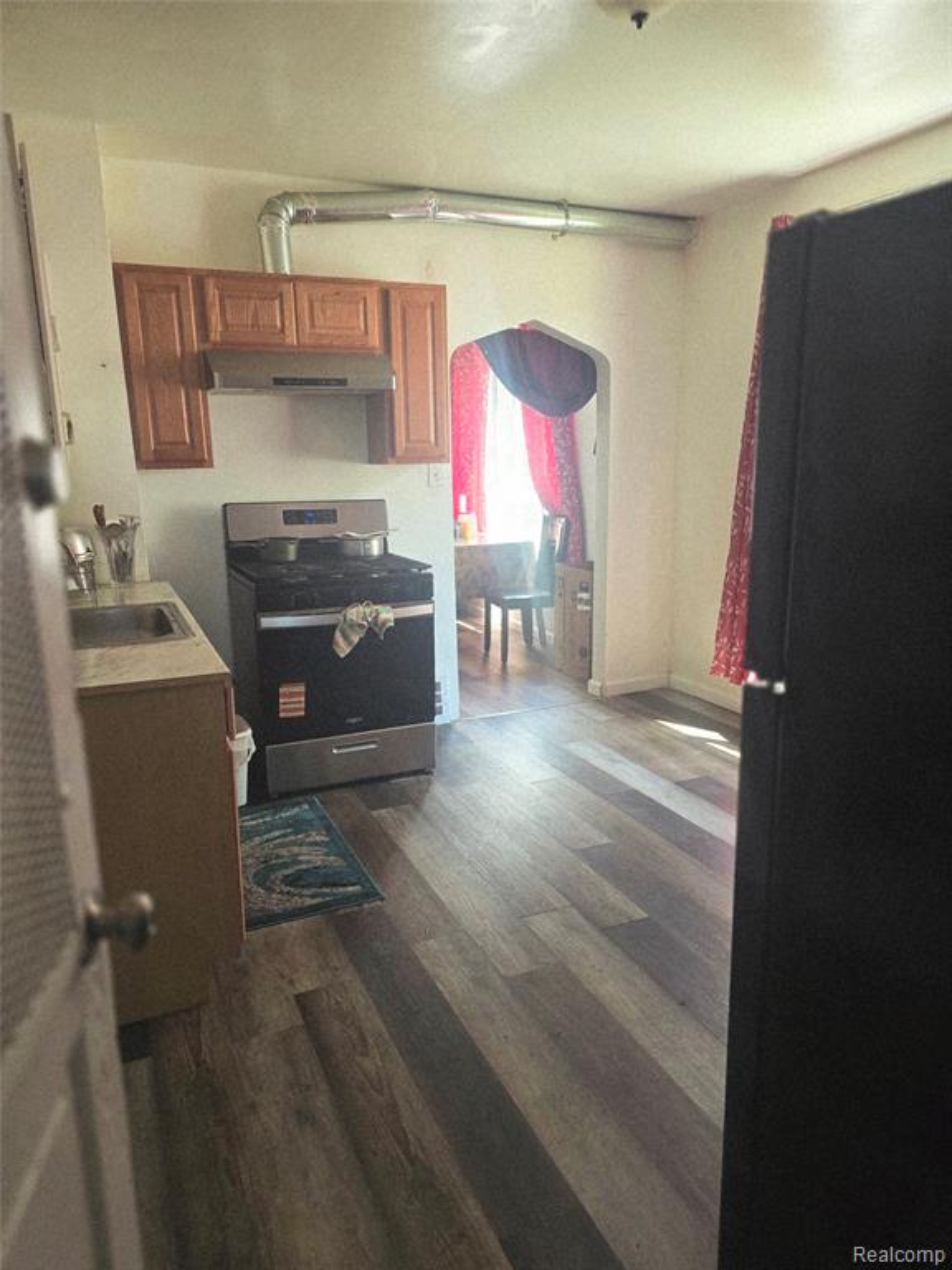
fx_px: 843
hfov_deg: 58.9
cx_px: 476
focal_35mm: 23
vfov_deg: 73.9
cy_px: 635
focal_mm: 6.3
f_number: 1.7
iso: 500
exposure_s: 1/244
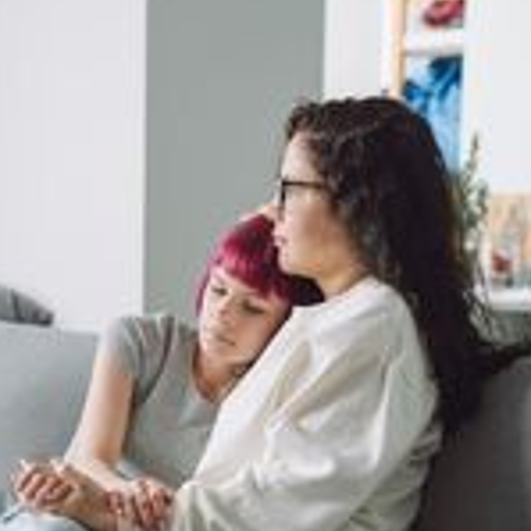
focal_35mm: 80
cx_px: -107
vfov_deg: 21.3
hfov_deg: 20.3
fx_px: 1388
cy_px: 451
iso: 125
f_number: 2.2
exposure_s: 1/160
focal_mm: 35
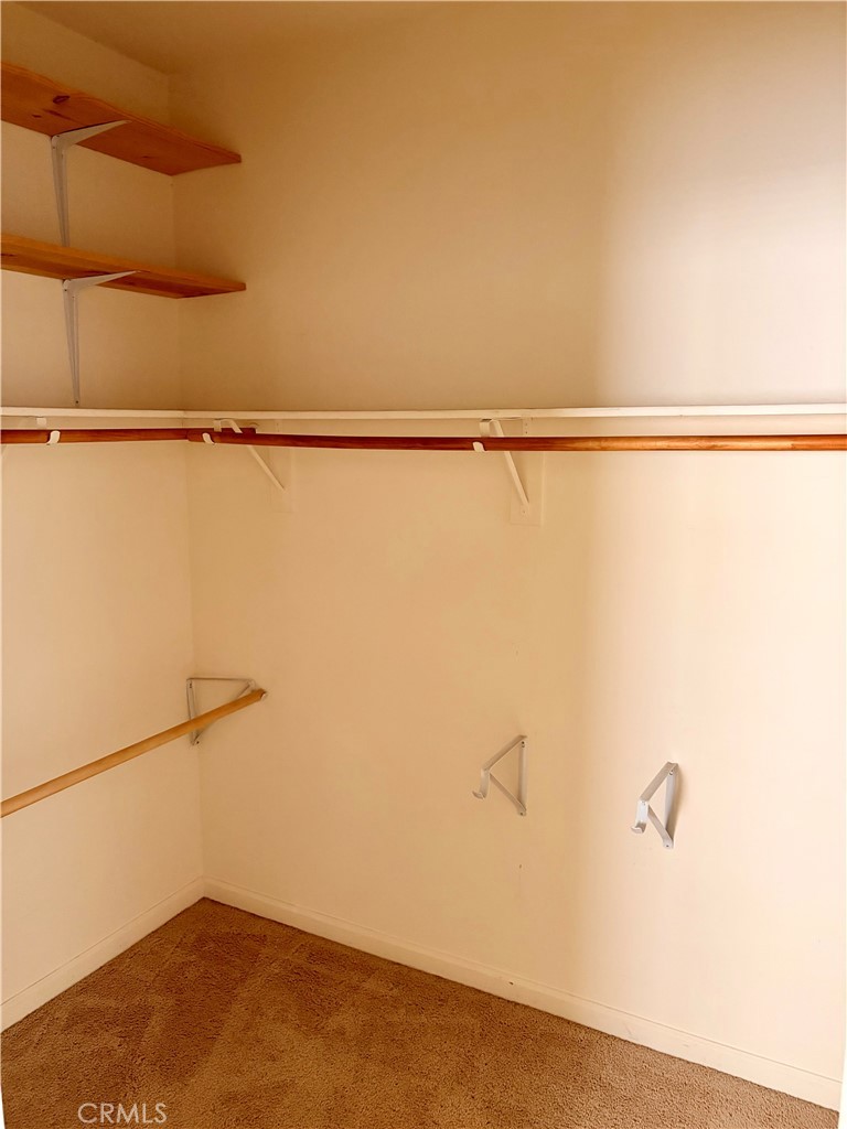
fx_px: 848
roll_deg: +0.2
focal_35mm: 26
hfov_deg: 53.1
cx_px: 424
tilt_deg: -9.3
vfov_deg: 67.3
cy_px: 564
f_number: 1.6
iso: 500
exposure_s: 1/46
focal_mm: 5.96
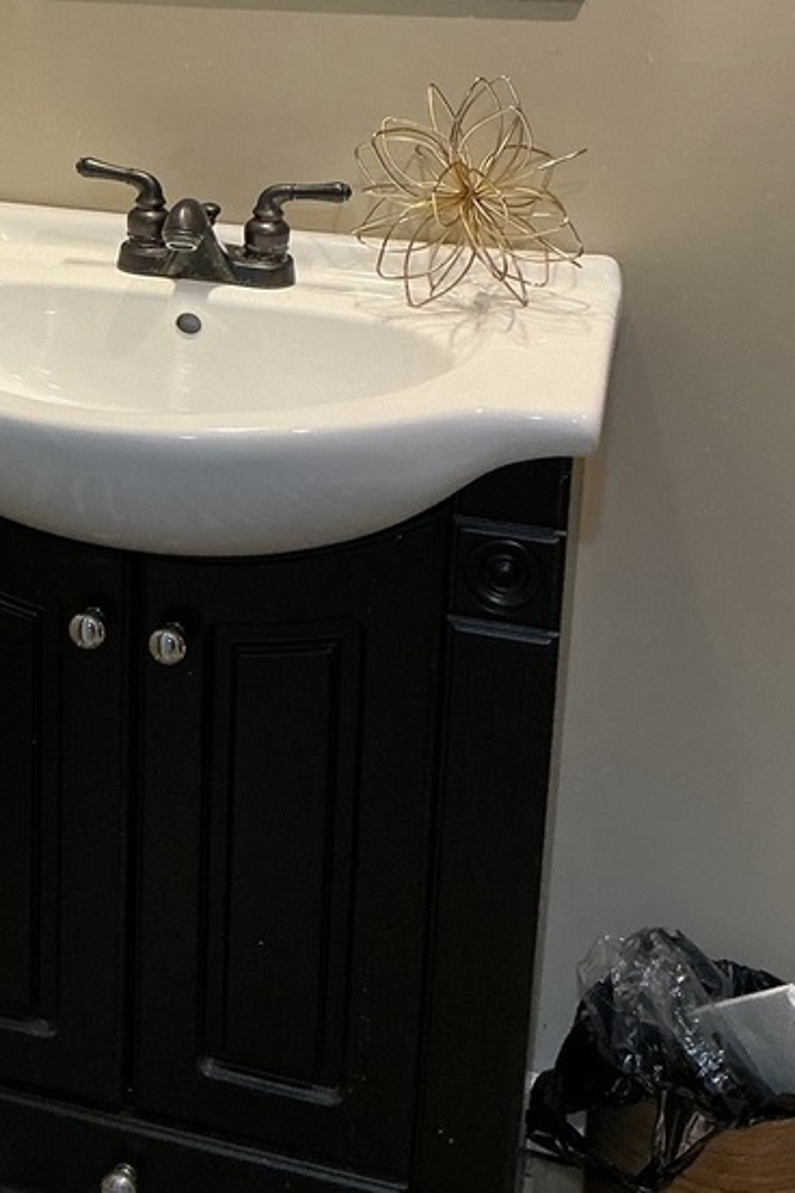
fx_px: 1954
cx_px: -45
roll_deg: +0.7
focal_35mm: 59
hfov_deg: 21.9
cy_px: 207
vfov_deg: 32.8
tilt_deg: -15.7
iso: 125
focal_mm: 3
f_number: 1.8
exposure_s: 1/60
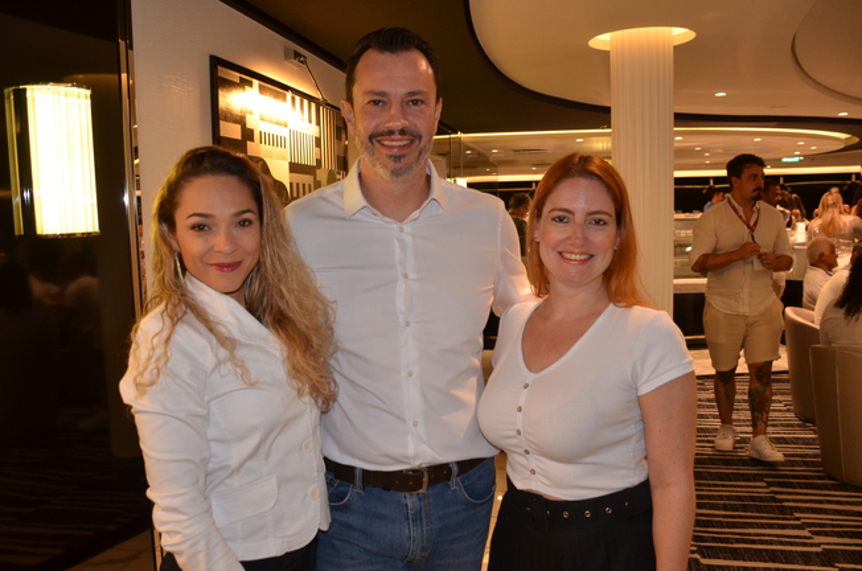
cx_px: 407
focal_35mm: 29
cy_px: 301
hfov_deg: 63.7
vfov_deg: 44.8
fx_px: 693
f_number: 3.5
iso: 800
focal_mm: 18
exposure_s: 1/60
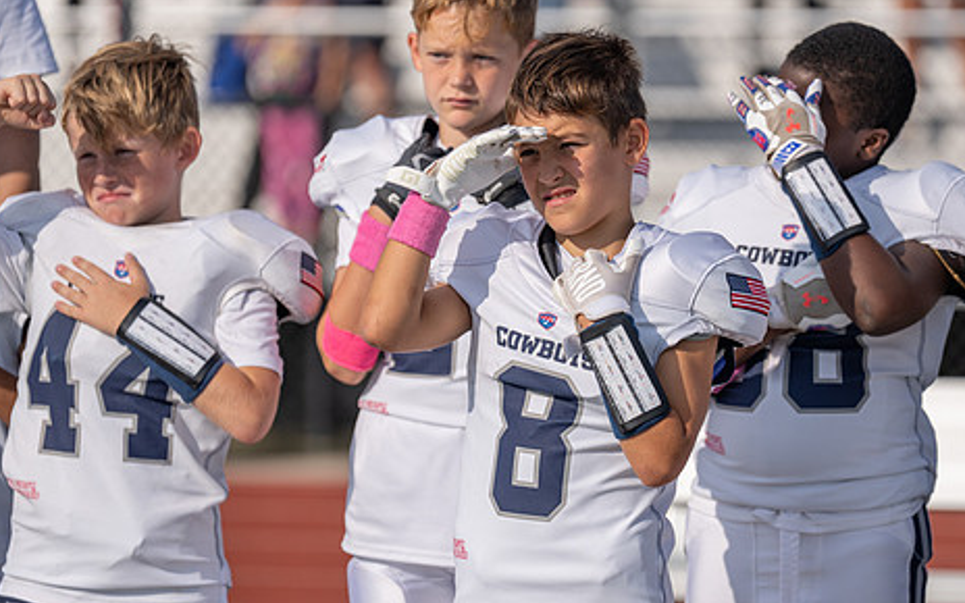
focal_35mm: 251
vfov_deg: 5.2
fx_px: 6601
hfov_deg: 8.4
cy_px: 271
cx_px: 576
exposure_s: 1/4000
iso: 100
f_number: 2.8
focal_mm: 191
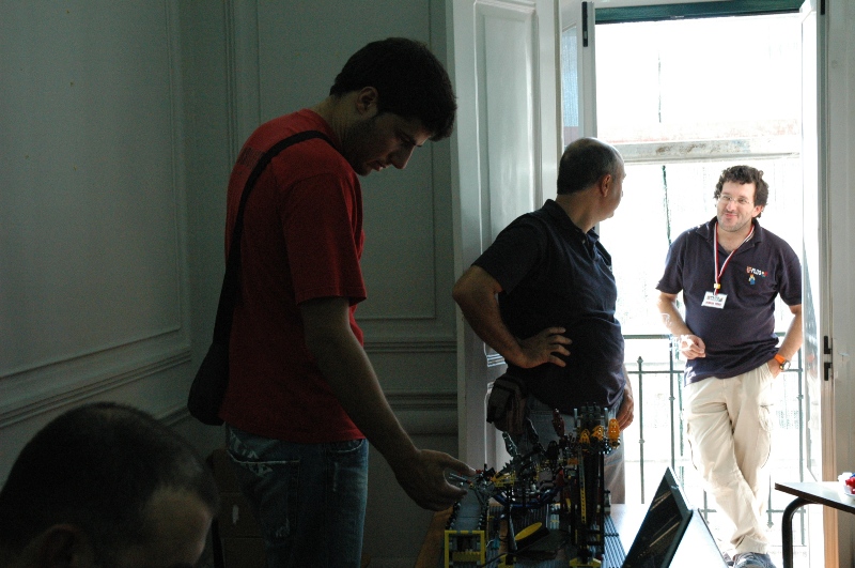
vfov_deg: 25.7
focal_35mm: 52
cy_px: 284
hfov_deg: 37.9
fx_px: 1245
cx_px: 428
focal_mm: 35
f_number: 5.6
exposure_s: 1/125
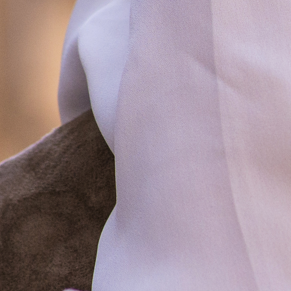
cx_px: 963
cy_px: 258
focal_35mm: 515
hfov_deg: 3.3
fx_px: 4898
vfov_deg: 3.4
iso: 640
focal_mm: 85
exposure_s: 1/2000
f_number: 3.5
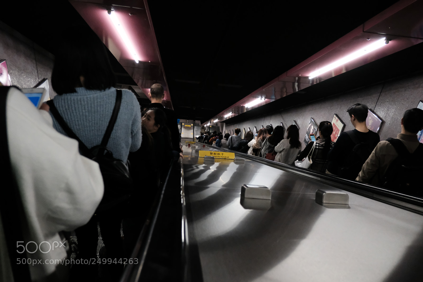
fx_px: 317
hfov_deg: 67.4
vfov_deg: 47.9
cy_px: 141
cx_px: 212
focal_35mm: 27
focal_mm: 18
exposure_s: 1/500
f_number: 4
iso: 6400
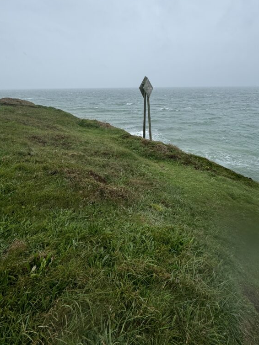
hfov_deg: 68.2
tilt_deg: -11.2
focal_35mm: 19
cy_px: 118
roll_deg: +1.1
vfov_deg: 82.1
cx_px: 151
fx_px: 190
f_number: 2.2
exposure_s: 1/868
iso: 40
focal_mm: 2.22
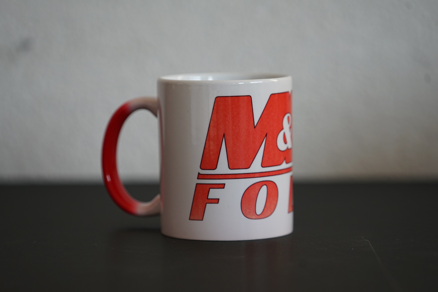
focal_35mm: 146
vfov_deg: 9.4
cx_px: 219
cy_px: 146
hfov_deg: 14.1
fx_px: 1776
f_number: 4
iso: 320
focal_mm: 146
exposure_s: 1/160
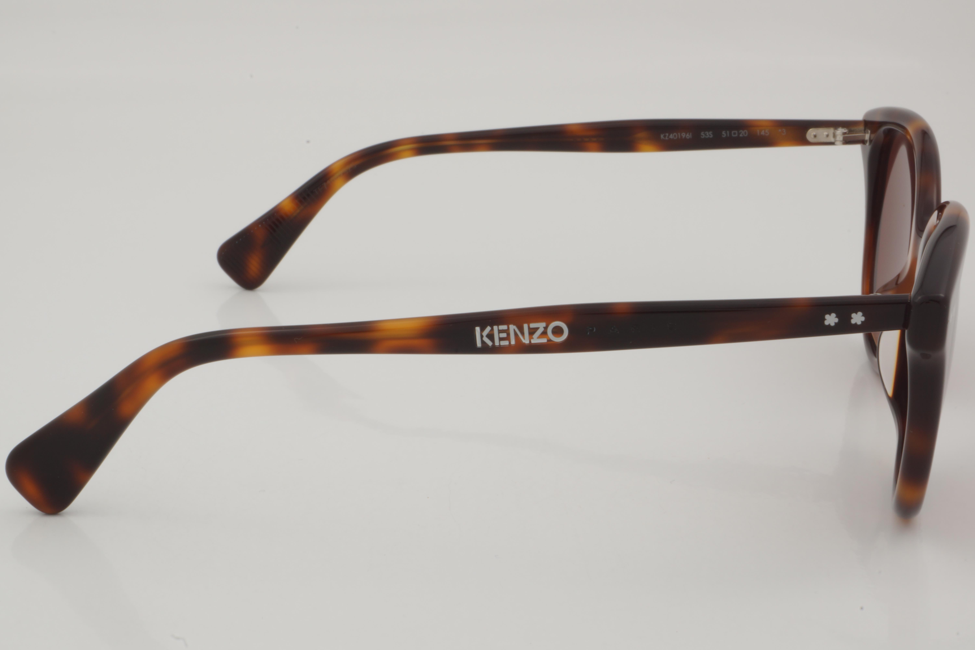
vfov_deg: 18.2
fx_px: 2031
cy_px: 325
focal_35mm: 75
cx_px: 488
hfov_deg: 27.0
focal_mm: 50
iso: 100
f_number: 32
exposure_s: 1/3
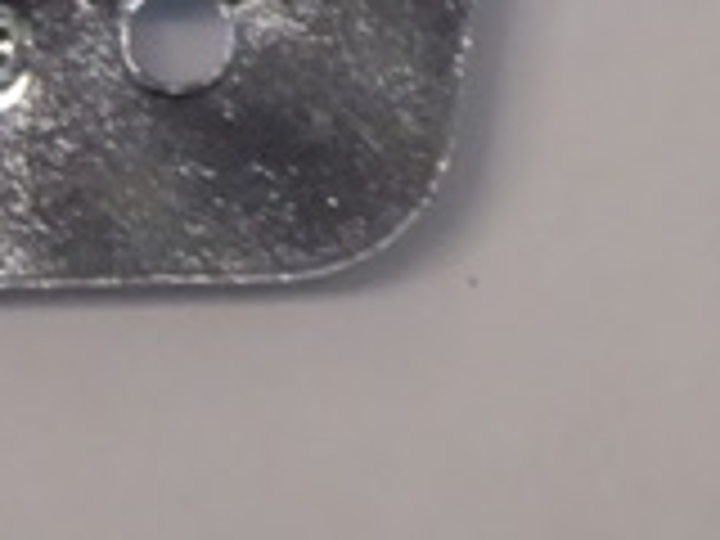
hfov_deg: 2.6
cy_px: -929
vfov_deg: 1.9
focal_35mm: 761
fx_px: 15829
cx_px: -230
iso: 400
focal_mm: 24.2
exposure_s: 1/15
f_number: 8
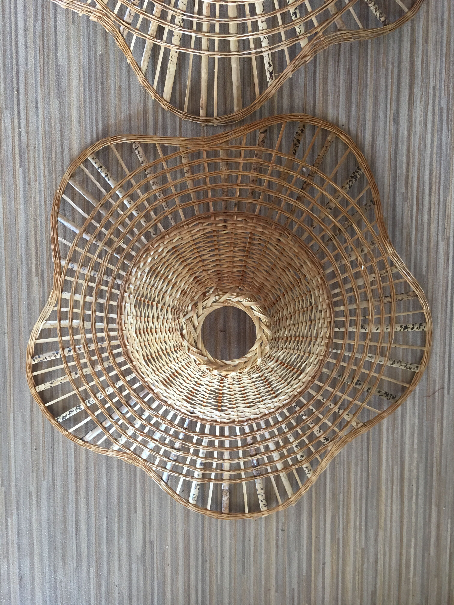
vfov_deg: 61.7
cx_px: 227
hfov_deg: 48.2
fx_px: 507
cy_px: 302
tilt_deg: -84.7
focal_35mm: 29
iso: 64
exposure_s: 1/17
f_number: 2.2
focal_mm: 4.15
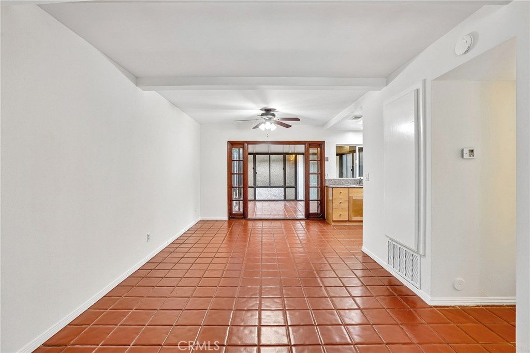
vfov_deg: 73.7
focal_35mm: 16
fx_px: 235
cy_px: 176
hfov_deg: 96.8
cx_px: 265
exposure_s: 1/4
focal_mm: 16
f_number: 8
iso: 400
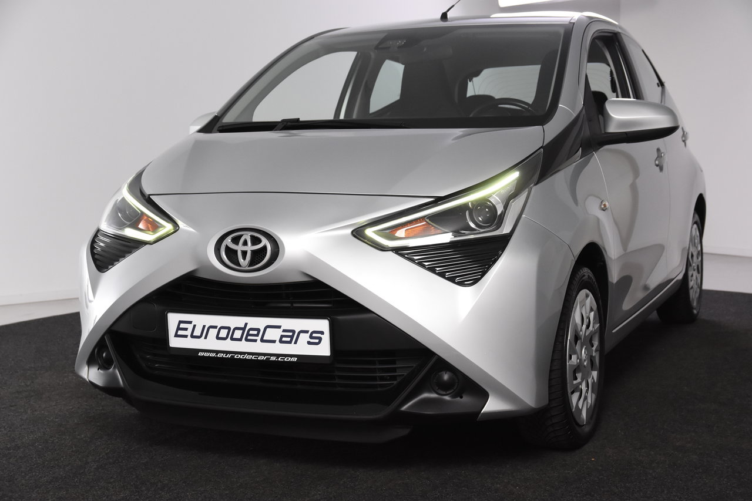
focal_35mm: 57
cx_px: 376
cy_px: 250
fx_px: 1190
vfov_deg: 23.8
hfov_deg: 35.1
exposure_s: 1/125
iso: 1600
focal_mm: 38
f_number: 5.6
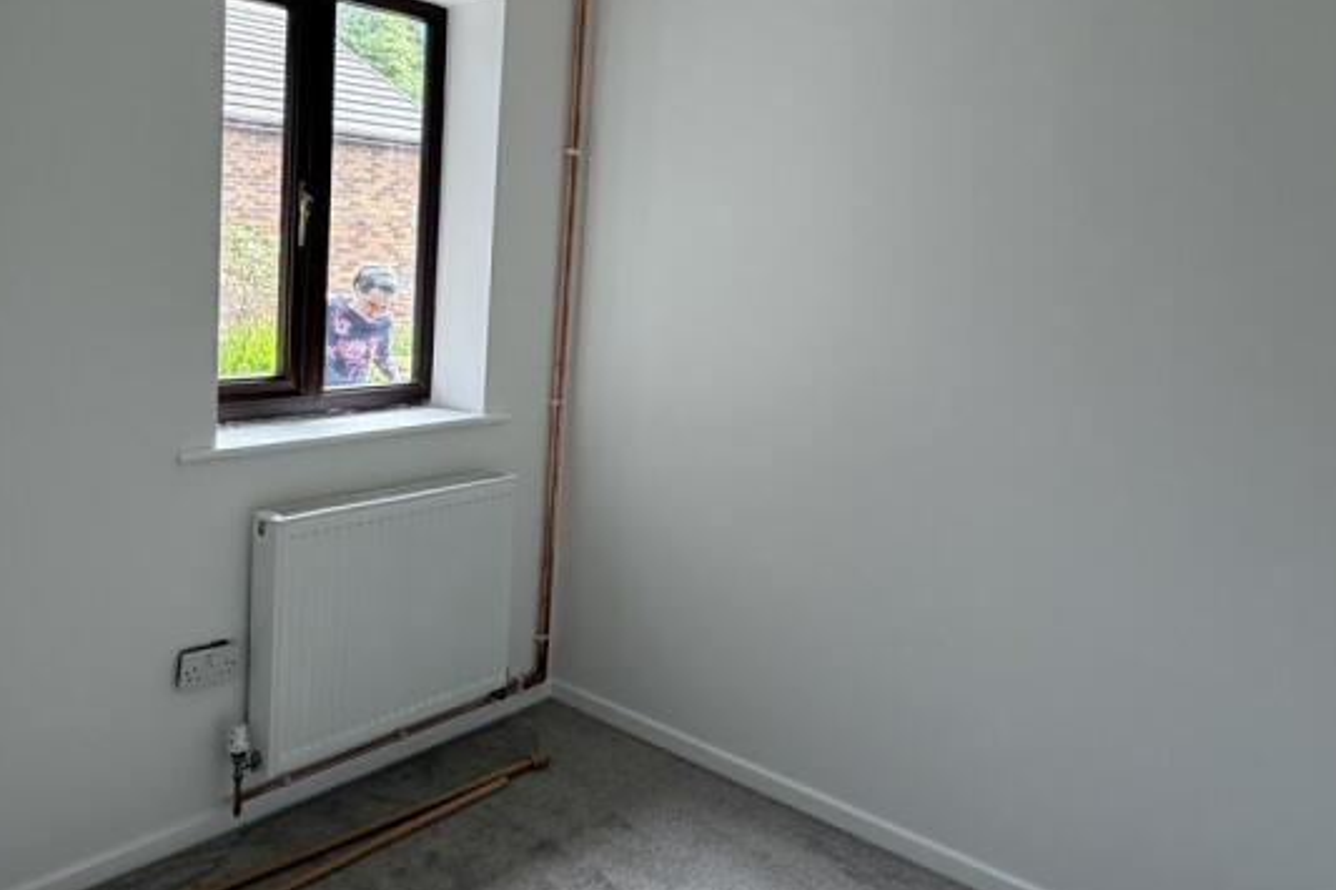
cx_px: 411
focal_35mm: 28
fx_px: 1039
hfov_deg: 63.3
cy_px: 346
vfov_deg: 46.1
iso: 160
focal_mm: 2.22
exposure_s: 1/121
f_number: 2.2
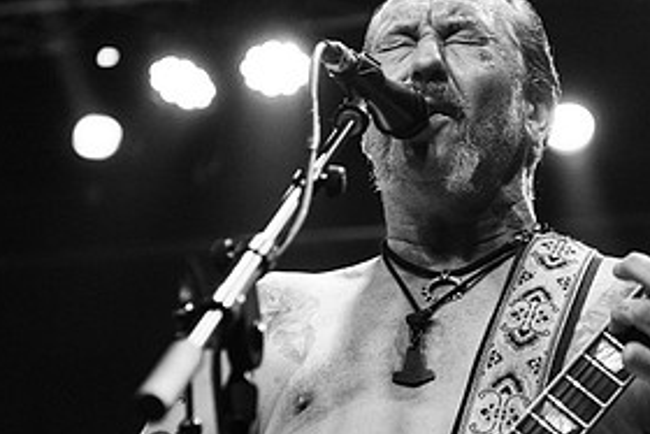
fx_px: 2294
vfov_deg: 10.8
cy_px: 272
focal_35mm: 127
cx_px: 507
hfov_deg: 16.0
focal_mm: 56
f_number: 3.2
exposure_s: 1/125
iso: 2500
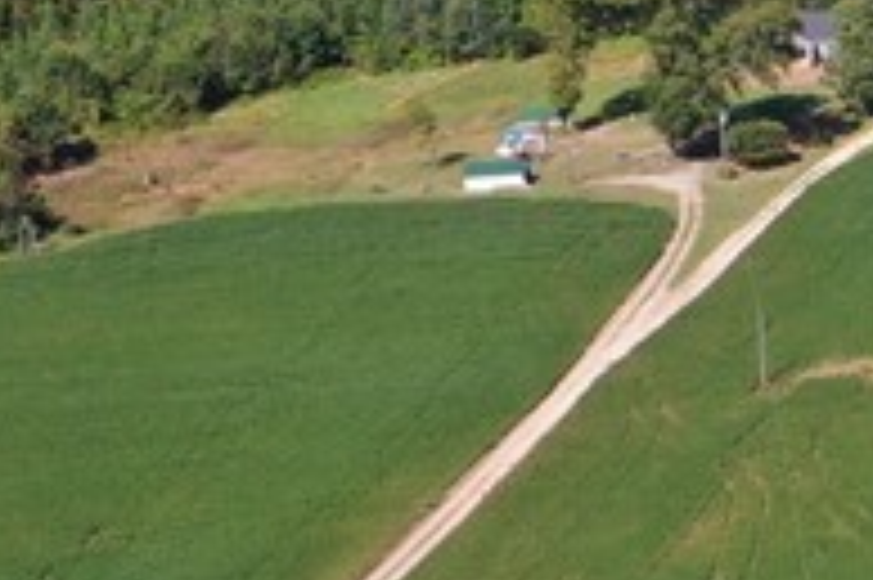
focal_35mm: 157
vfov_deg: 8.7
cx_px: 2061
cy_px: 351
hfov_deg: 11.1
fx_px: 3804
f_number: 5.6
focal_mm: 10.26
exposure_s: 1/400
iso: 100
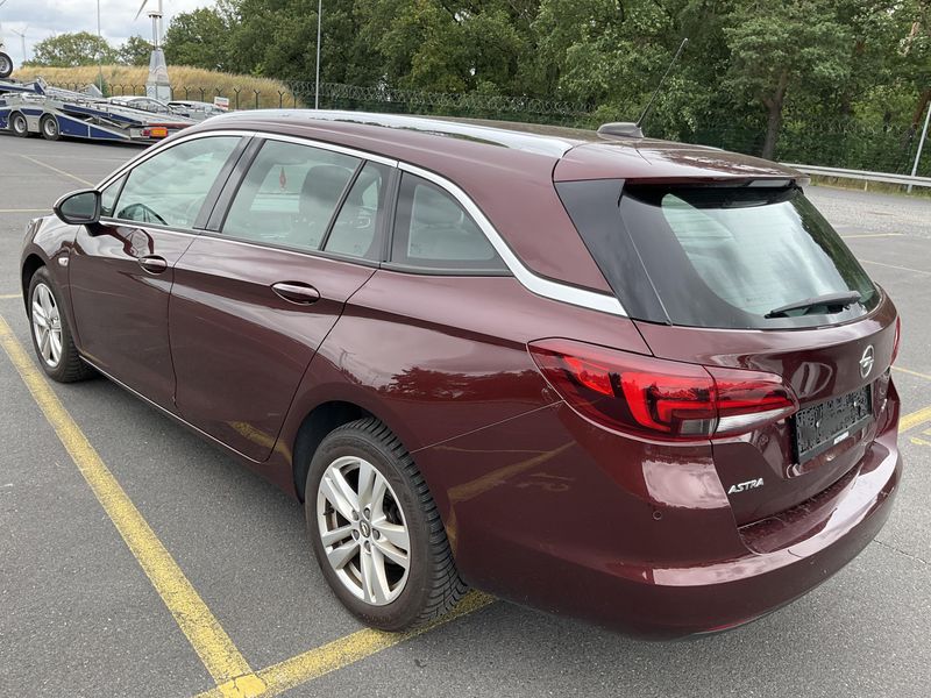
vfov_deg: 48.2
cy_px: 349
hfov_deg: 61.7
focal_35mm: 29
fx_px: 780
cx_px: 466
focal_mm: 3
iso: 25
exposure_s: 1/370
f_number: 1.8
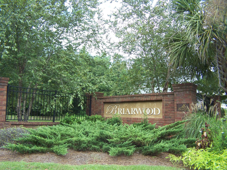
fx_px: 249
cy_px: 85
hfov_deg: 49.0
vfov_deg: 37.7
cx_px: 114
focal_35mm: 38
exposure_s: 1/250
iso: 80
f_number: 2.8
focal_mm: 6.3
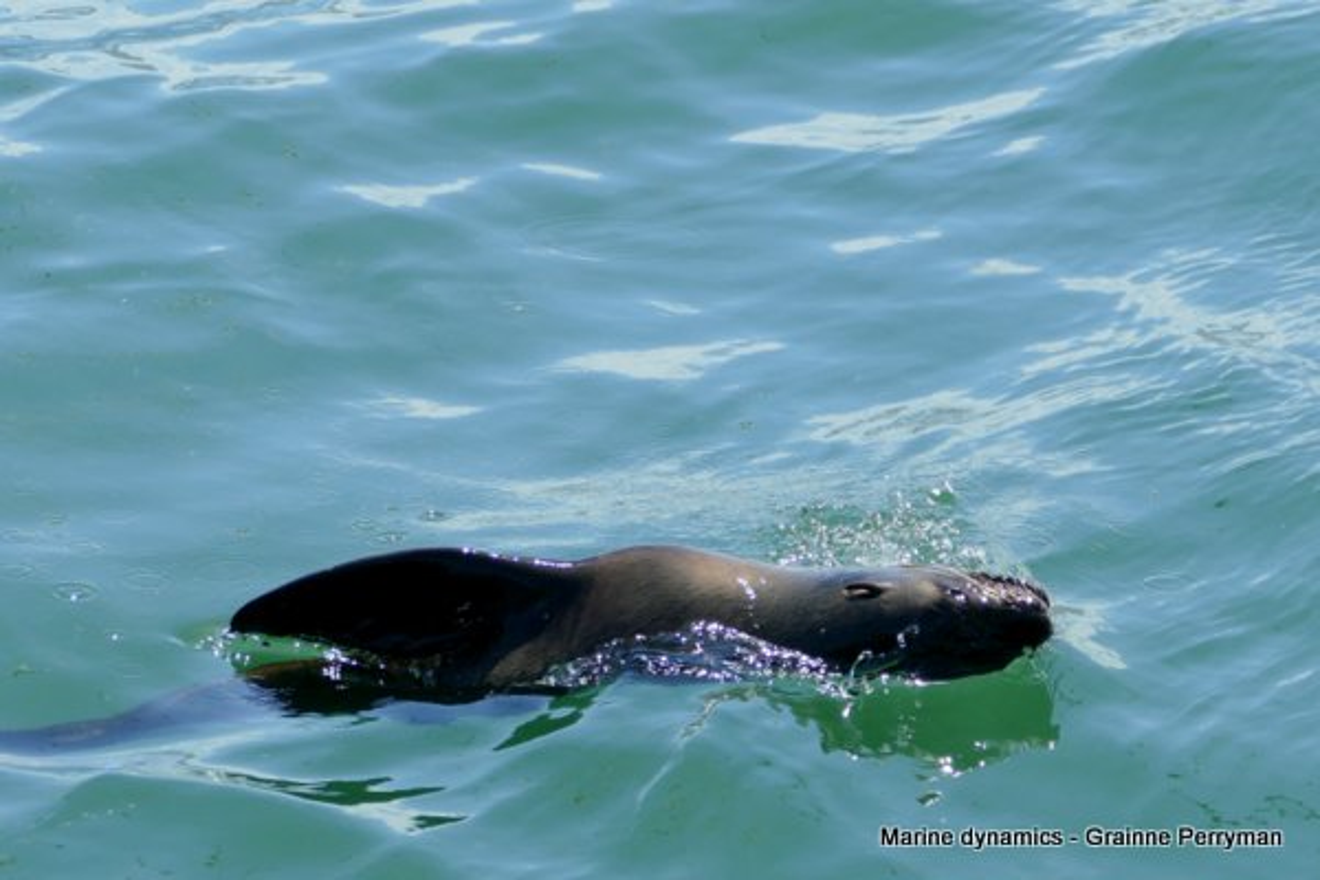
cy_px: 440
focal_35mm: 154
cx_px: 660
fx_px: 5646
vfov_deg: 8.9
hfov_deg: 13.3
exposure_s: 1/800
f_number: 3.9
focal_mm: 56.08
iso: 125
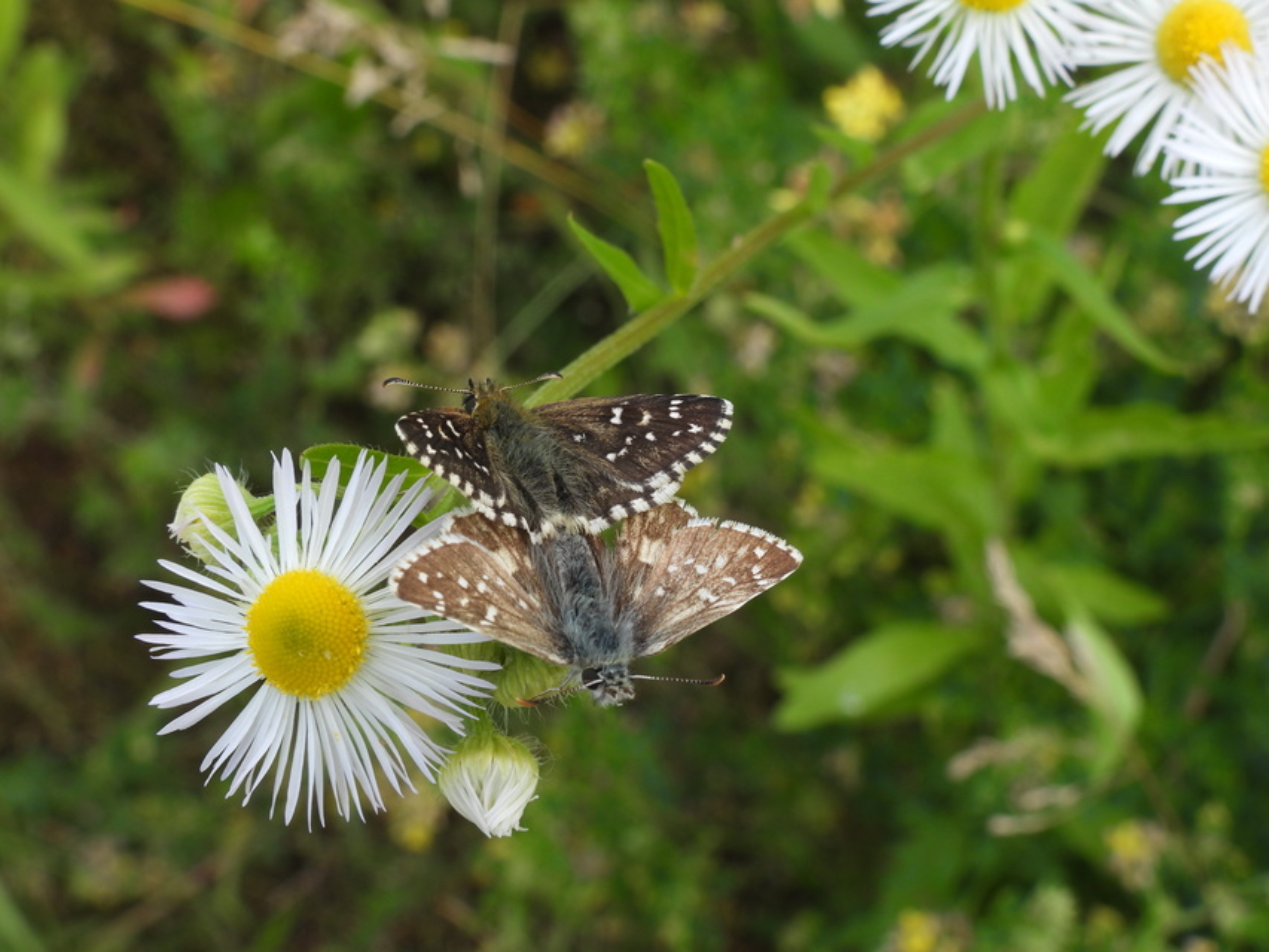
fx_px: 2200
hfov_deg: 32.2
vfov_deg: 24.4
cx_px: 634
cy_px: 476
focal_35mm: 60
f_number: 5.6
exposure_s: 1/160
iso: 100
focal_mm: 10.7
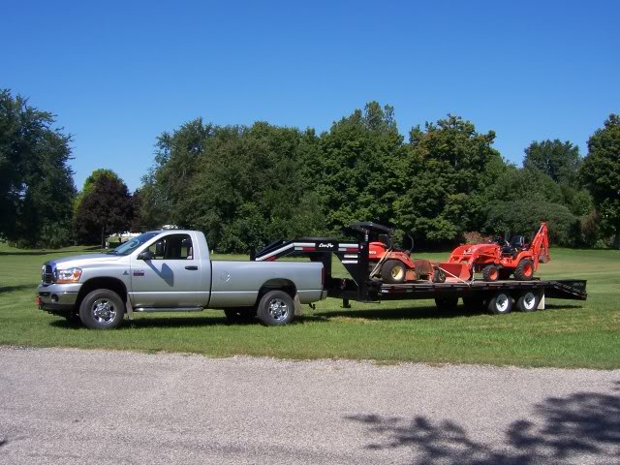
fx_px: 645
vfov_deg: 39.7
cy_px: 232
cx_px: 310
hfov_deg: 51.4
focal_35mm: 36
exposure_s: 1/500
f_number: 4.8
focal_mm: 6
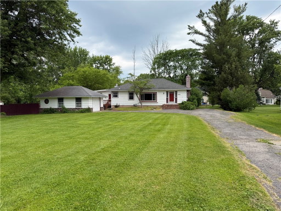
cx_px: 140
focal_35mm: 24
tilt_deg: -2.0
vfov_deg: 56.8
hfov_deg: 71.6
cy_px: 106
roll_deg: +0.1
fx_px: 195
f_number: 1.78
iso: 80
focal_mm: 6.76
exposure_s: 1/1493
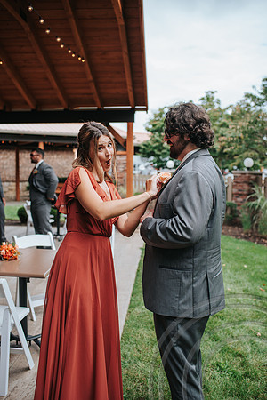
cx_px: 134
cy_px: 200
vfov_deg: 54.4
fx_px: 389
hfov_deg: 37.9
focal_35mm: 35
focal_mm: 35
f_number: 2.8
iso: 100
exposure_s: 1/640
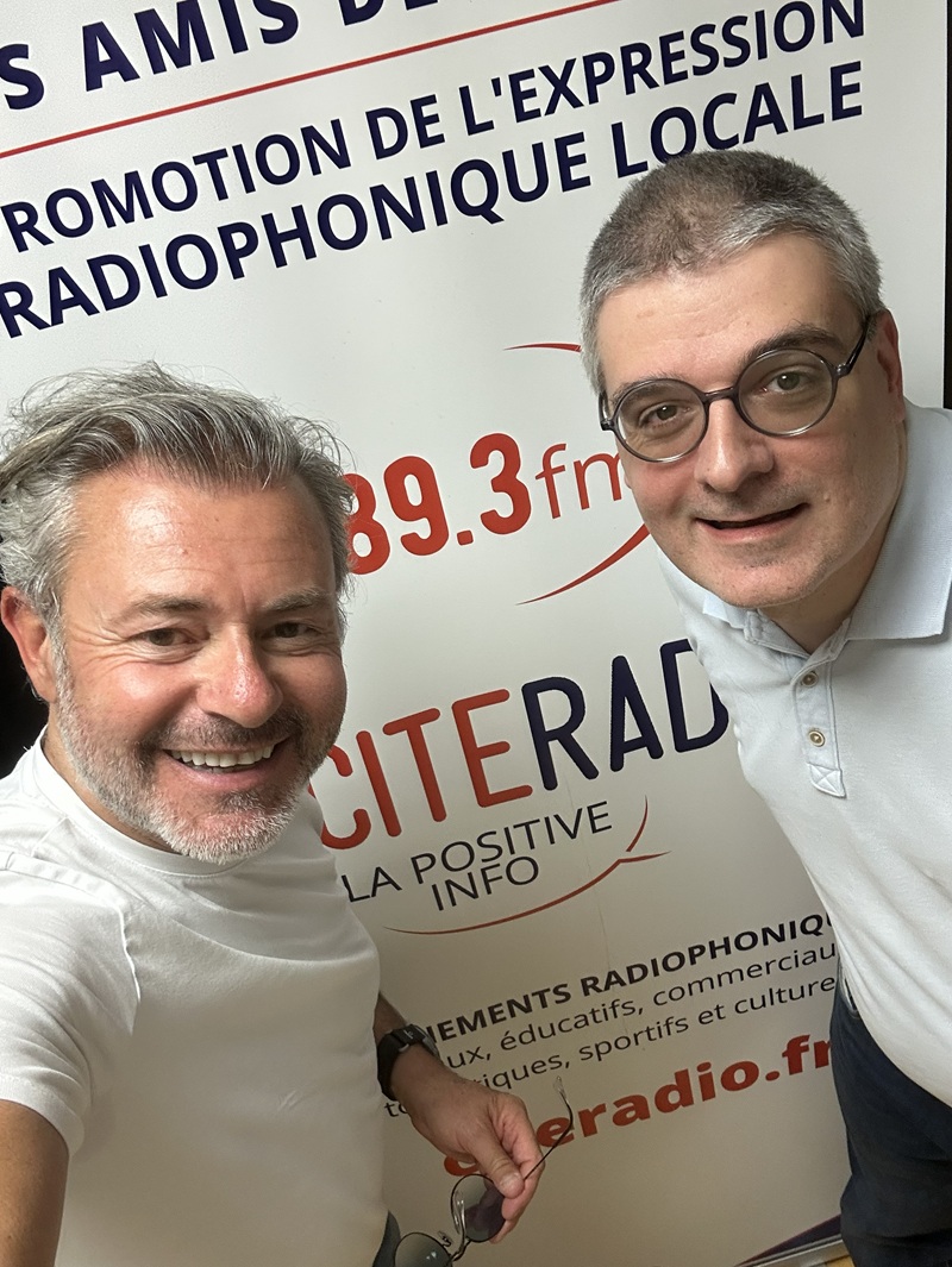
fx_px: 1099
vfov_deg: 59.9
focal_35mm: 30
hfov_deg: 46.8
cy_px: 634
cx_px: 476
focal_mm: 2.69
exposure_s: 1/50
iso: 100
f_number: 1.9
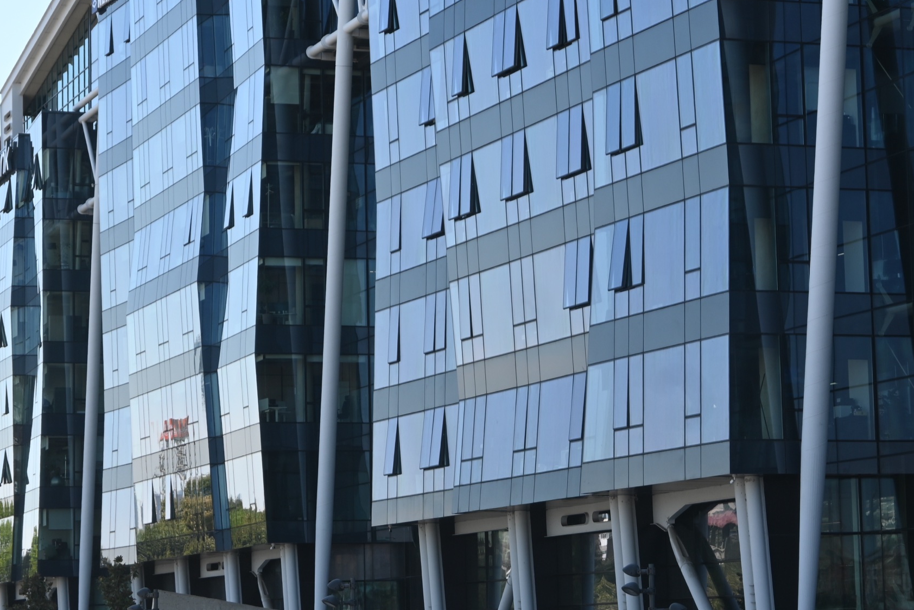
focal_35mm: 114
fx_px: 2894
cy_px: 213
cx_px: 481
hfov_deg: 17.9
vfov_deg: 12.0
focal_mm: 50
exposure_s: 1/250
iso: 125
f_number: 6.3
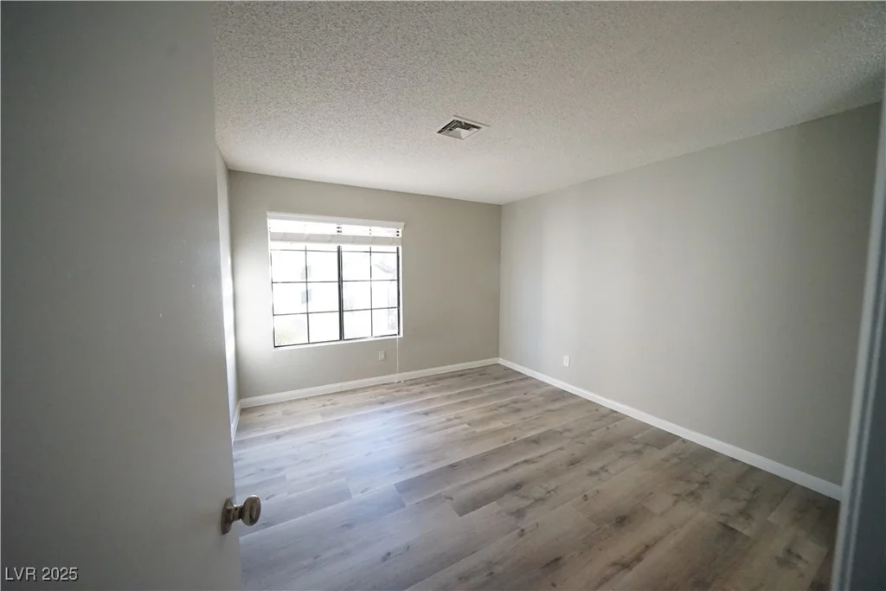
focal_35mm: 12
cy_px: 296
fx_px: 295
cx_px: 443
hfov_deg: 112.6
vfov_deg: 90.0
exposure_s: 1/250
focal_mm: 12
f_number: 6.3
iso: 8000
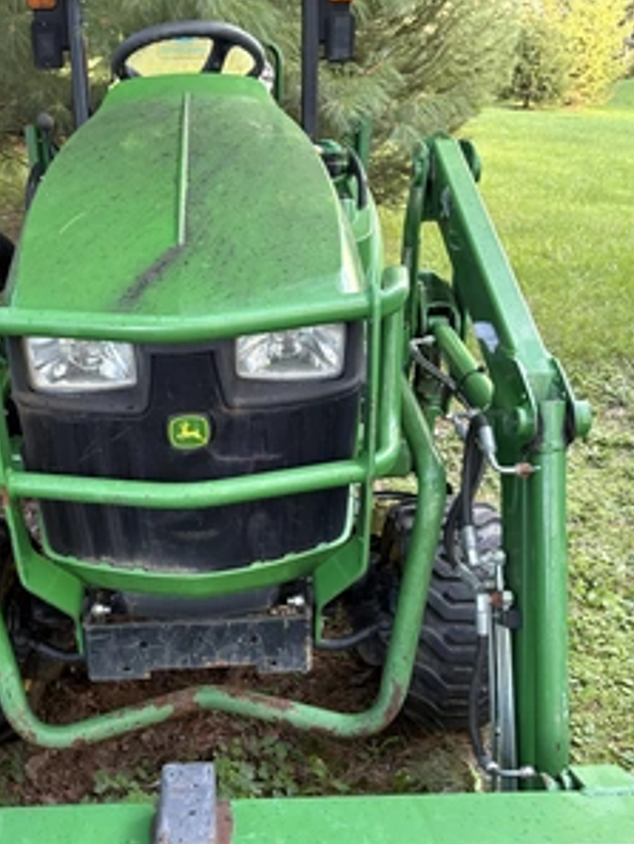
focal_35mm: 35
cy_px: 531
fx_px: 854
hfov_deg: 40.4
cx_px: 236
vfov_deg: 52.0
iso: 250
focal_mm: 5.96
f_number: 1.6
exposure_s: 1/60
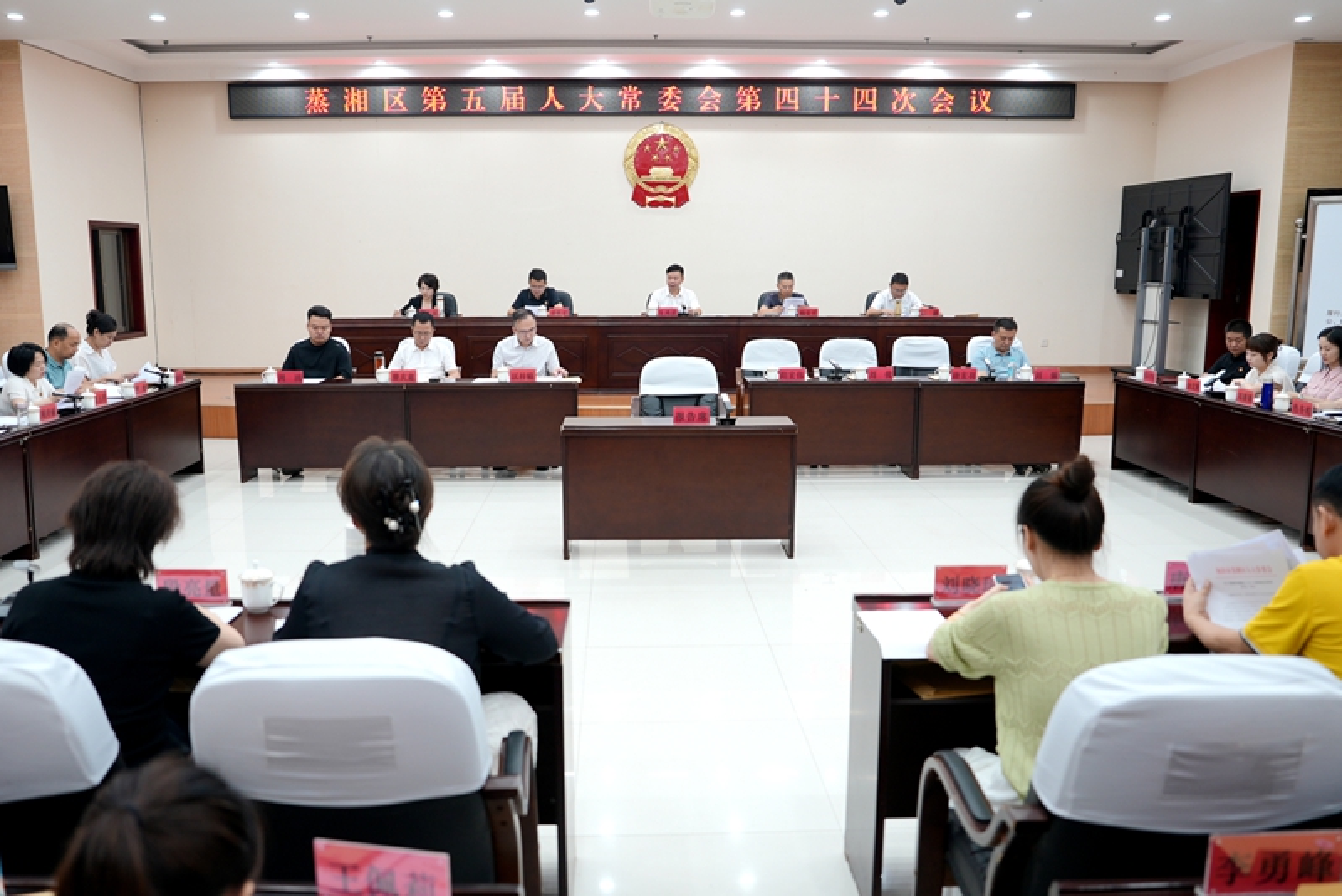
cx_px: 671
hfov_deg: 73.7
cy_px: 448
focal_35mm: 24
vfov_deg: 53.2
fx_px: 895
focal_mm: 24
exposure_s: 1/60
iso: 200
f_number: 2.8
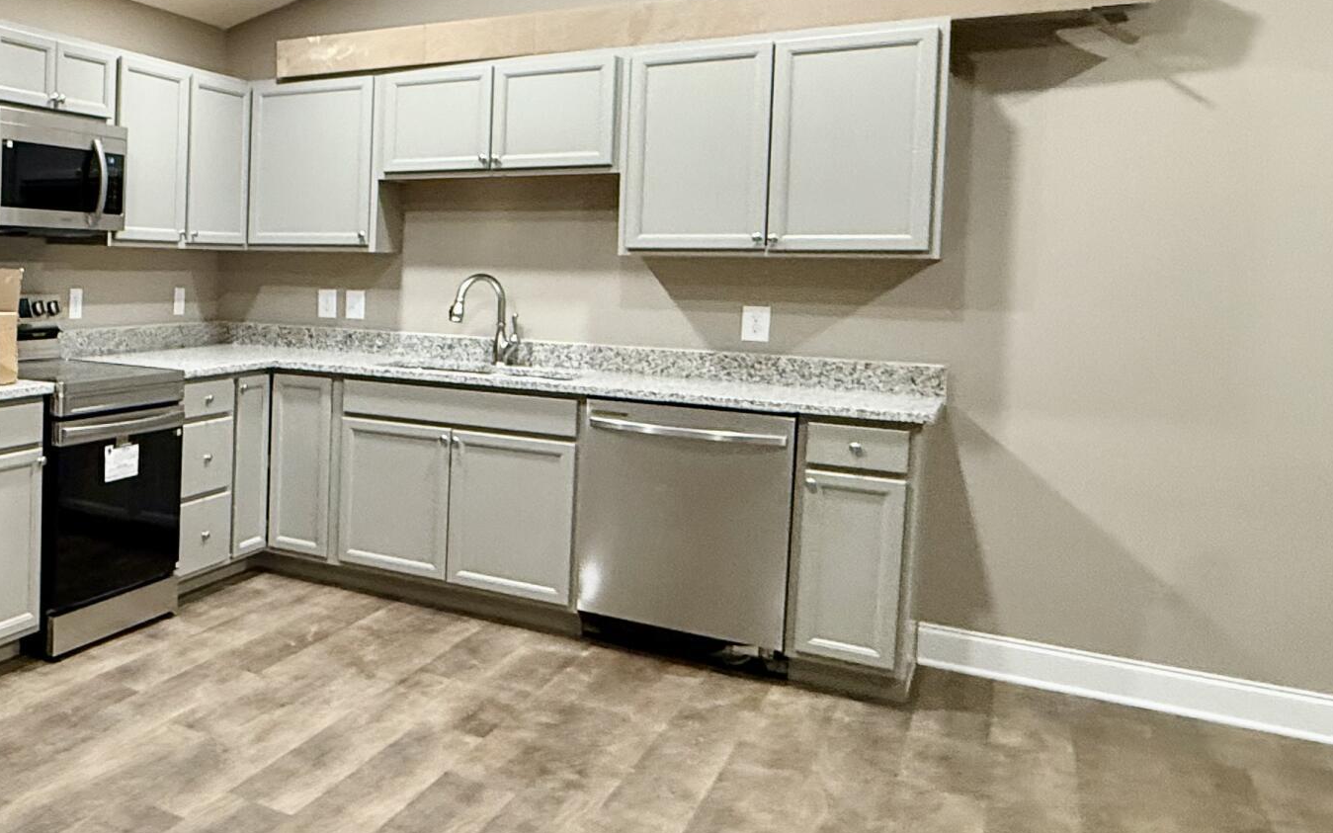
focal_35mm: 33
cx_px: -25
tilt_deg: -1.6
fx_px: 1199
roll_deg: -1.3
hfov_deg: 47.4
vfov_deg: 38.1
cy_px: 306
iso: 400
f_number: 2.2
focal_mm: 2.22
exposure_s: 1/60
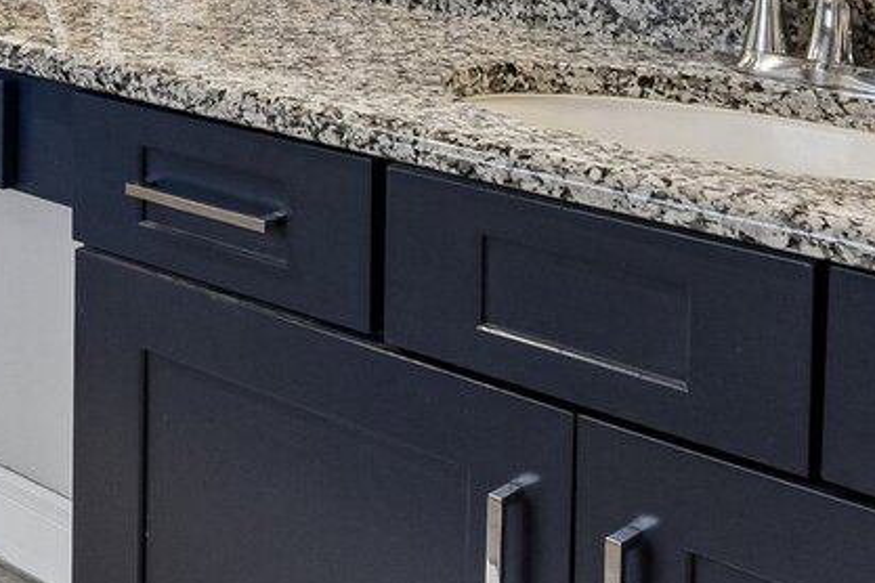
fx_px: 1604
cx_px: -512
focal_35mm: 66
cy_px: -283
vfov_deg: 18.4
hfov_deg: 23.1
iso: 1600
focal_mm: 17
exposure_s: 1/15
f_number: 8
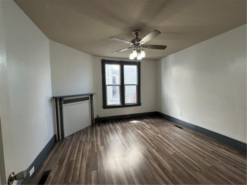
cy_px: 92
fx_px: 100
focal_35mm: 14
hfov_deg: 102.1
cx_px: 124
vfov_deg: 85.7
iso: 200
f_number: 2.2
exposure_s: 1/120
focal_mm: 2.22
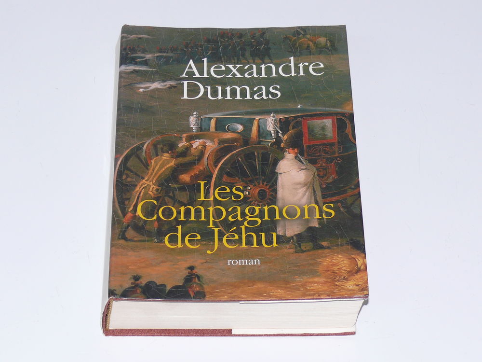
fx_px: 1532
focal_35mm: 110
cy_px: 181
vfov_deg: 13.5
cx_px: 241
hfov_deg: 17.9
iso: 100
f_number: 3.2
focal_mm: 16.3
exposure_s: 1/30
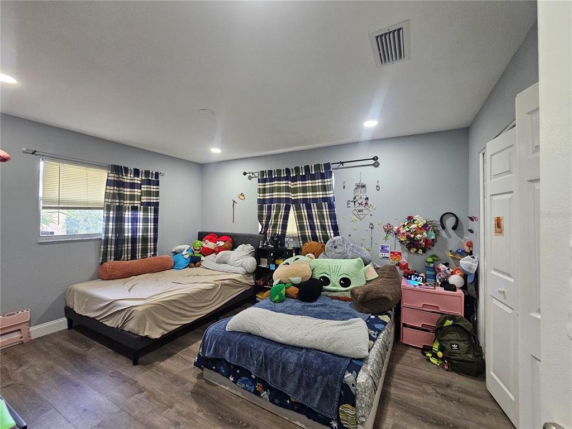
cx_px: 286
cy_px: 214
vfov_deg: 89.9
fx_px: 215
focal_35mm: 13
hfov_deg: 106.2
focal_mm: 2.2
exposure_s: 1/60
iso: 320
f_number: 2.2
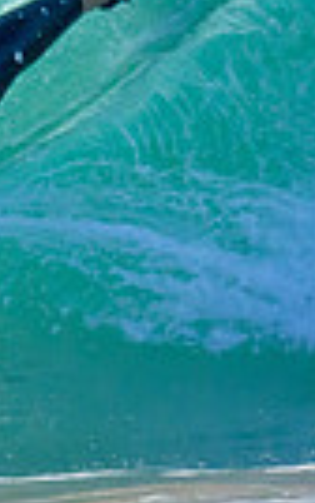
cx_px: -724
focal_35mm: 3536
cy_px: -21
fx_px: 48465
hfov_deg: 0.4
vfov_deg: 0.6
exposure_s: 1/2000
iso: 3600
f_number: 11
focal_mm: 800
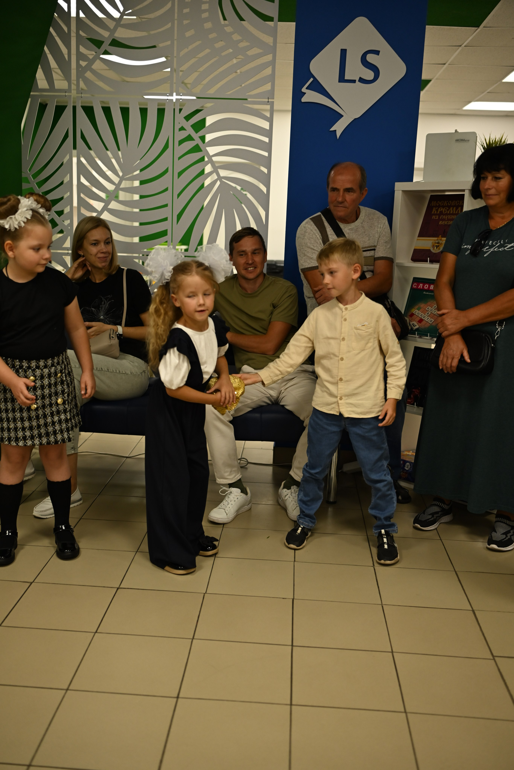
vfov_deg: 54.4
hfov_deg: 37.9
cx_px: 257
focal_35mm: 35
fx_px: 750
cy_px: 385
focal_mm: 35
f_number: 2.2
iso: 640
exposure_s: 1/392
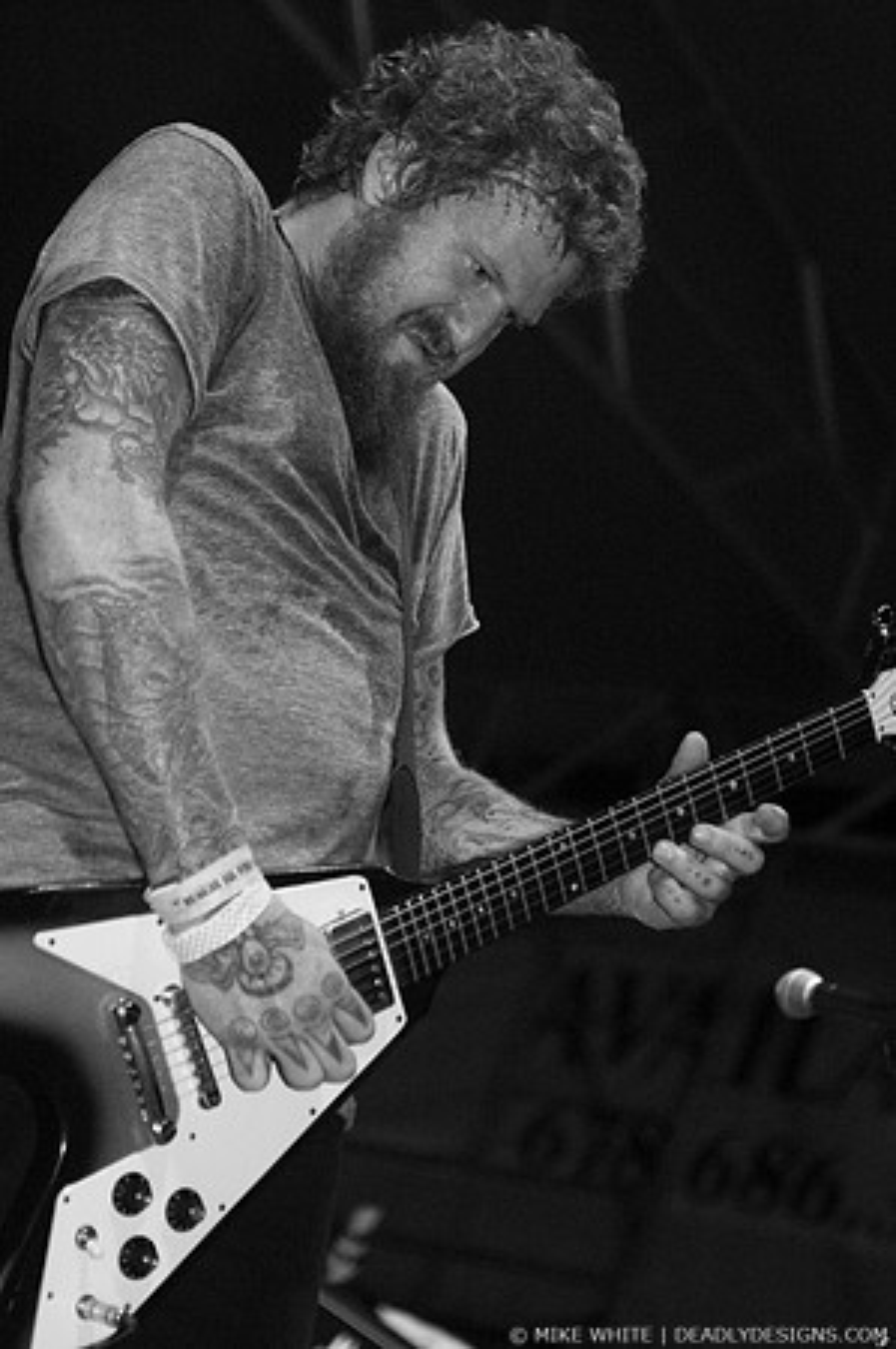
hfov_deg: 13.0
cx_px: 448
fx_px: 3929
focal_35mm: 105
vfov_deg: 19.5
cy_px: 674
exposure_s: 1/160
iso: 800
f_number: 3.2
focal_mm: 70
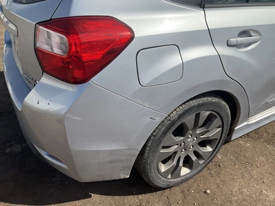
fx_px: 230
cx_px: 138
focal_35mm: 29
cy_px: 103
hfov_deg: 61.7
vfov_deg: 48.2
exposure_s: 1/2538
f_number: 1.8
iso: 25
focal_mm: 3
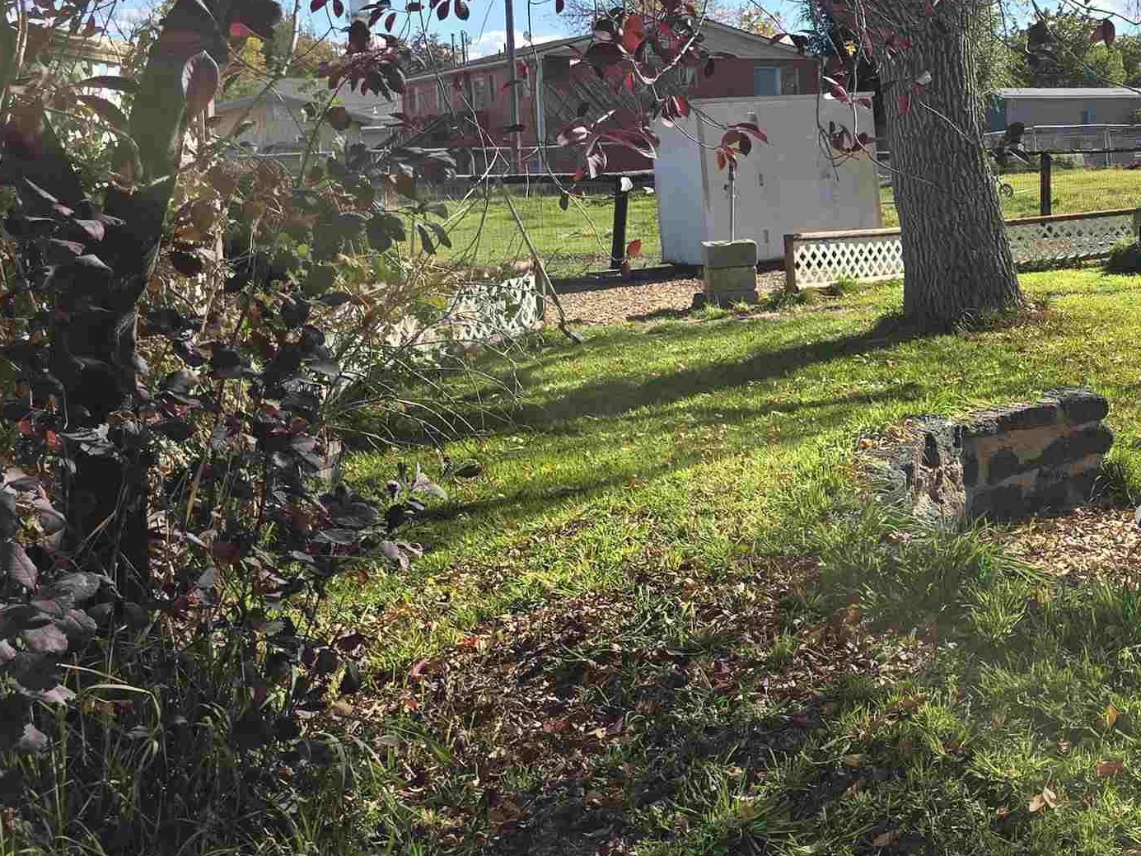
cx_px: 1097
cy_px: 319
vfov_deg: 28.5
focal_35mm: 51
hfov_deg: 34.6
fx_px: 1681
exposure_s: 1/598
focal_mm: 6.3
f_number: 1.7
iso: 12
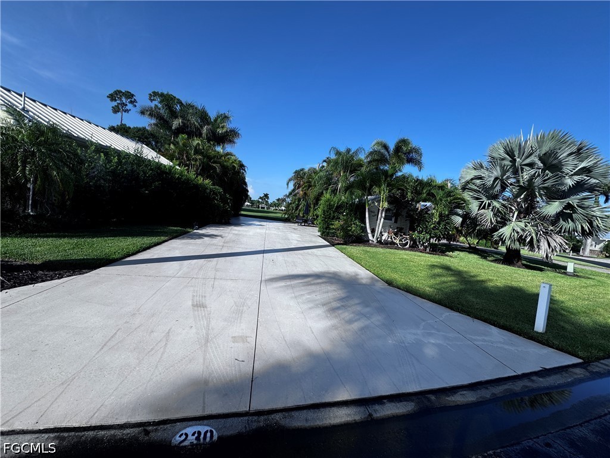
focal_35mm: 14
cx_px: 305
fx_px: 247
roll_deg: -6.1
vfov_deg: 85.7
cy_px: 229
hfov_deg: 102.1
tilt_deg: -3.5
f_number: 2.2
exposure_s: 1/1832
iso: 40
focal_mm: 2.22
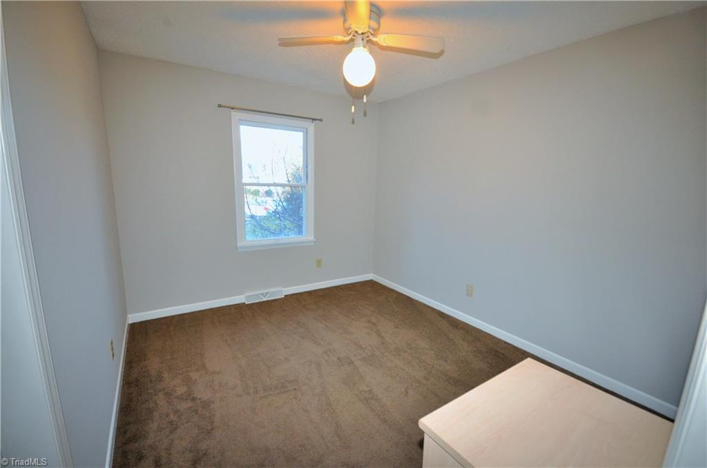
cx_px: 354
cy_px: 234
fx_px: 294
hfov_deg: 100.5
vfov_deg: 77.1
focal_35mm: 15
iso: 800
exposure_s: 1/60
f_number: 4
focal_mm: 10
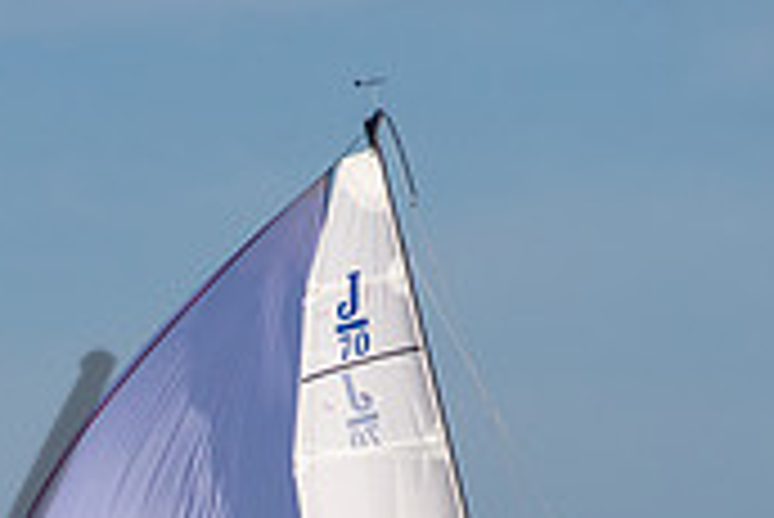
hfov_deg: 2.9
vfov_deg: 2.0
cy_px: 865
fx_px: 15170
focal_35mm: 705
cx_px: 105
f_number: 6.3
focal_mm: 130
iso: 200
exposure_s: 1/2000
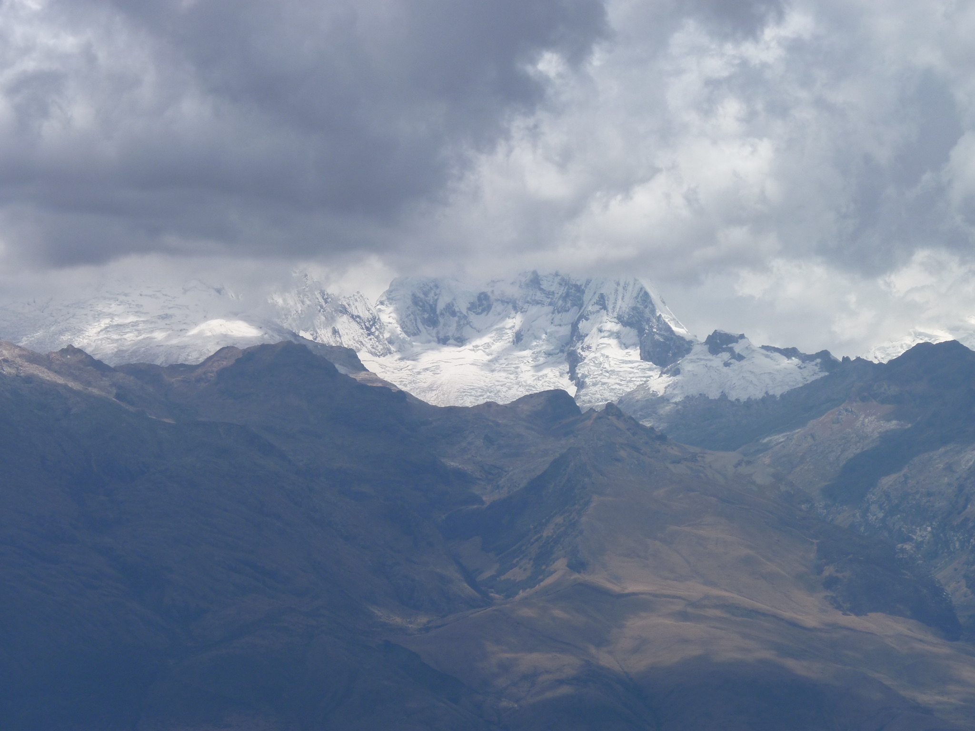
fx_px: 5295
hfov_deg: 10.5
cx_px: 488
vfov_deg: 7.9
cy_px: 366
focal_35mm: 188
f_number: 6.3
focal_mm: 33.5
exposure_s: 1/500
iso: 80
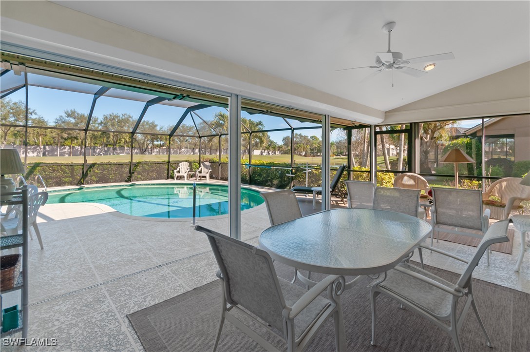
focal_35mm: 15
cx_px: 265
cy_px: 176
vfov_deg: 77.1
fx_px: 221
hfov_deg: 100.5
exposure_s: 1/15
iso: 200
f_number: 8
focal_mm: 10
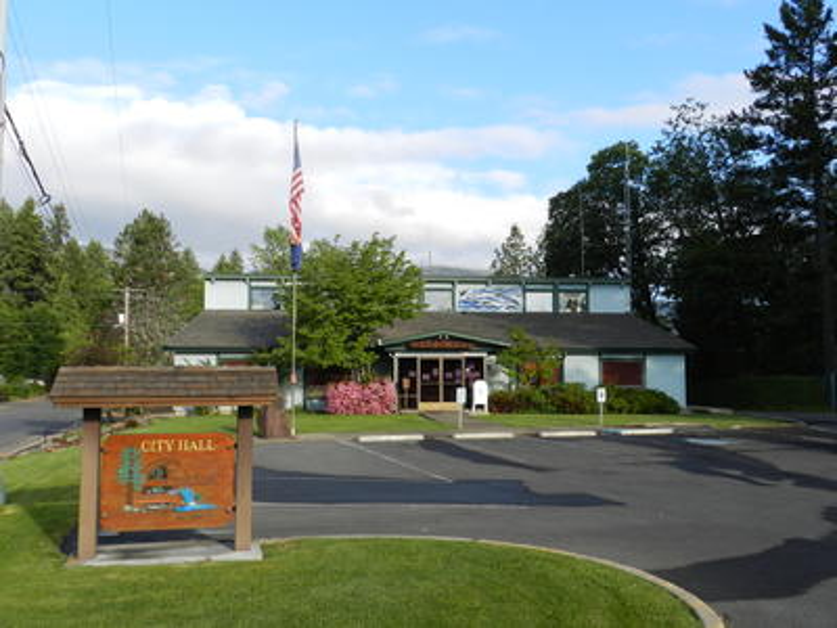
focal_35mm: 32
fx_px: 774
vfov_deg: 44.2
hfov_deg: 56.8
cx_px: 418
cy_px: 314
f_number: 3.7
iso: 160
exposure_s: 1/640
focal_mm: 5.6
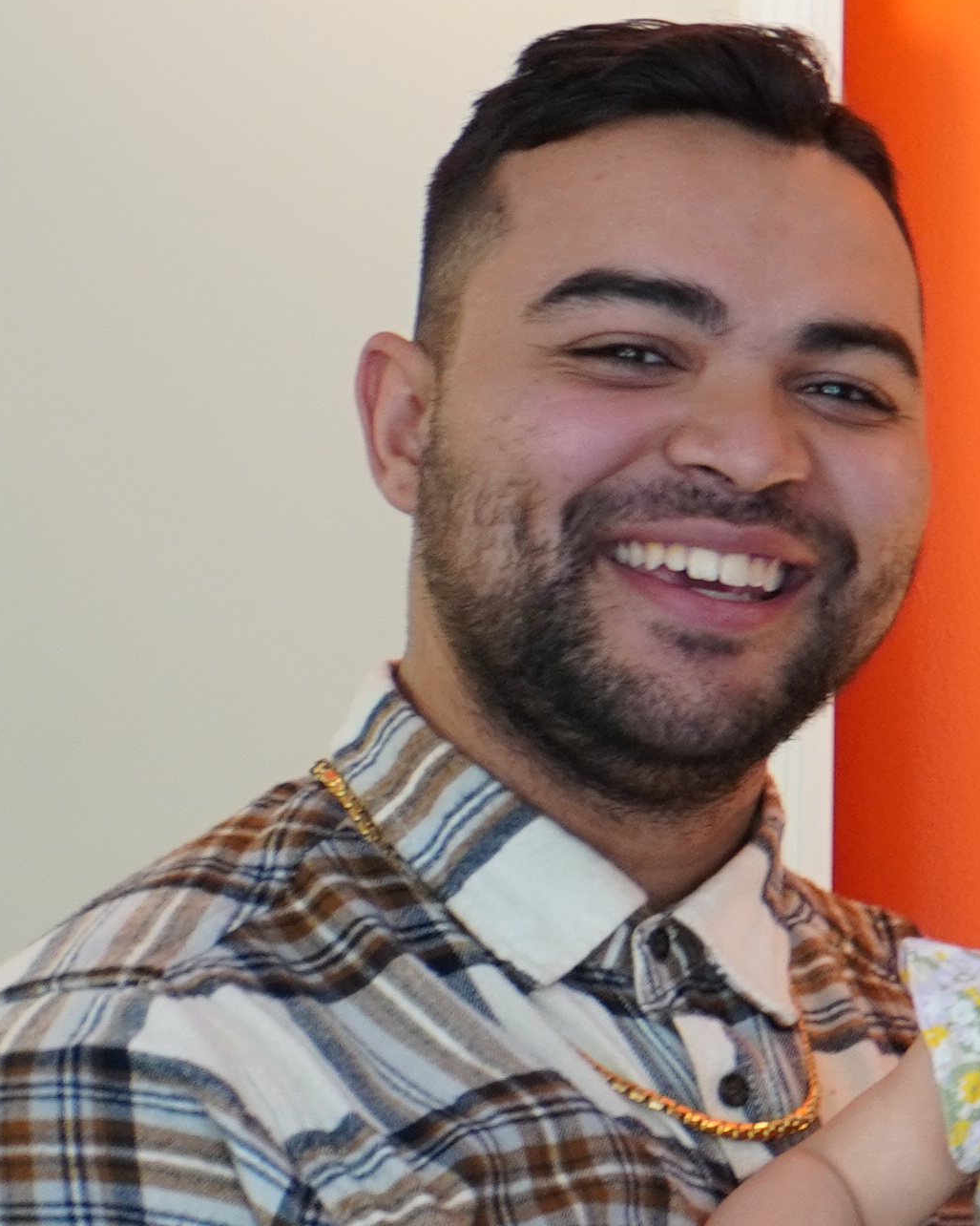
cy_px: 584
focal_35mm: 138
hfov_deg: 10.0
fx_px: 5011
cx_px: 2187
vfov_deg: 13.9
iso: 400
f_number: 5.6
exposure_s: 1/30
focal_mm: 21
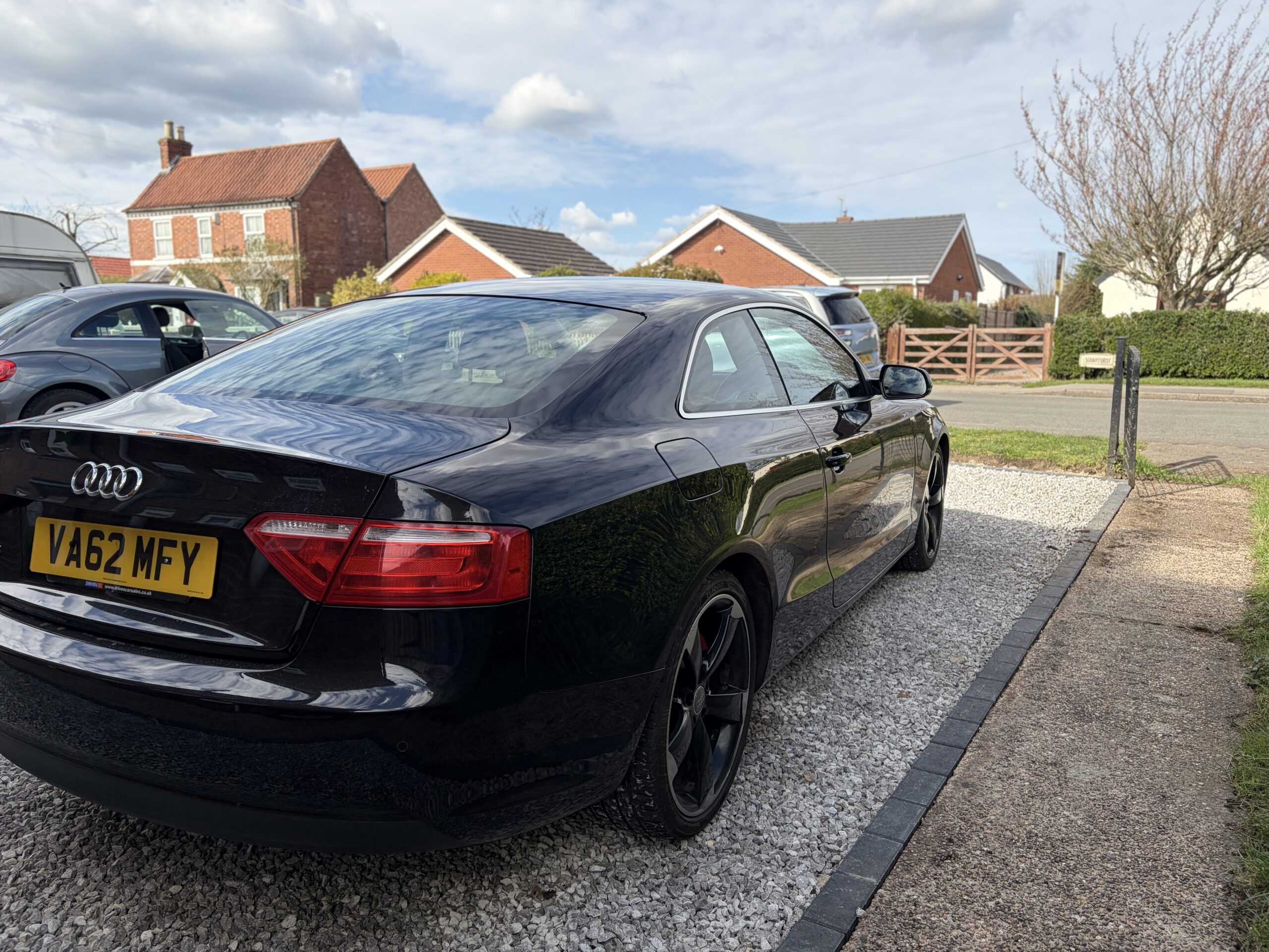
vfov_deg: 53.1
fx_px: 953
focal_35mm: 26
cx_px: 634
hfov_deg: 67.3
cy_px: 476
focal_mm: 5.96
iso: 50
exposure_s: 1/1848
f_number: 1.6
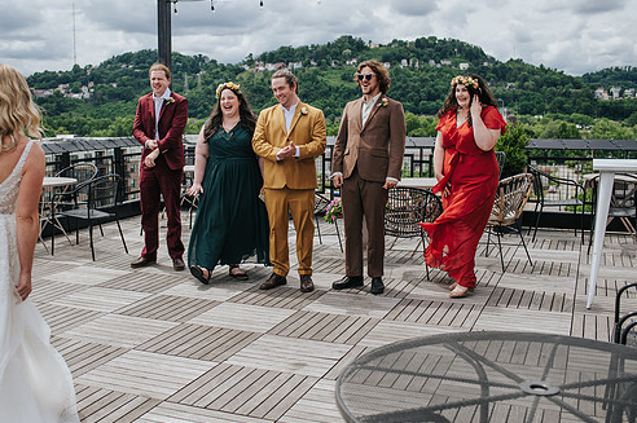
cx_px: 267
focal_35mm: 42
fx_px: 742
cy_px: 197
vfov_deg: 31.8
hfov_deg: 46.3
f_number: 3.5
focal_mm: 35
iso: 125
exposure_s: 1/1250
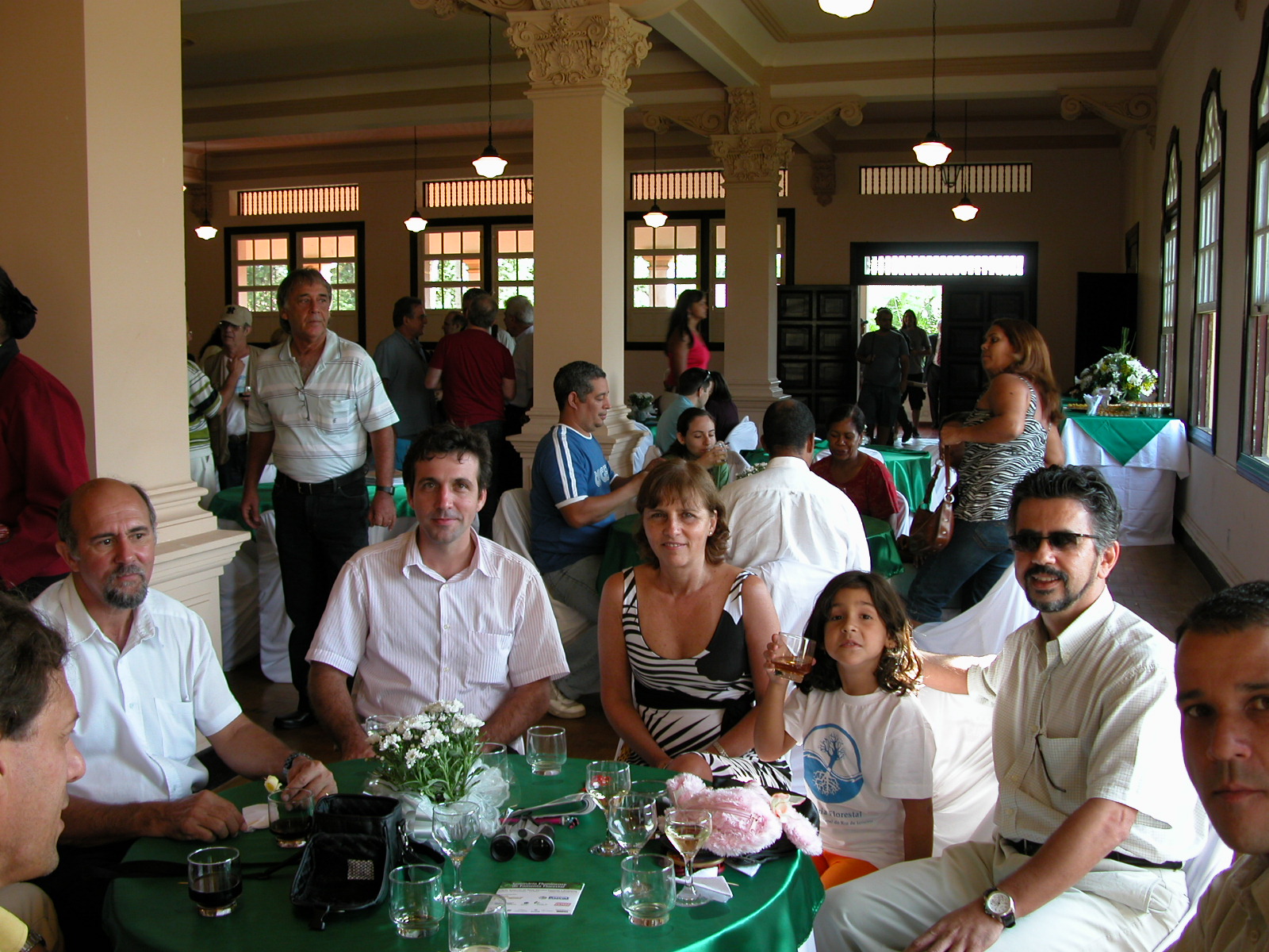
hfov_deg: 52.6
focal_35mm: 35
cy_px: 476
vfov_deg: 40.7
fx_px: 1283
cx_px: 634
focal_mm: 8.9
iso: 100
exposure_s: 1/51.2
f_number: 2.8
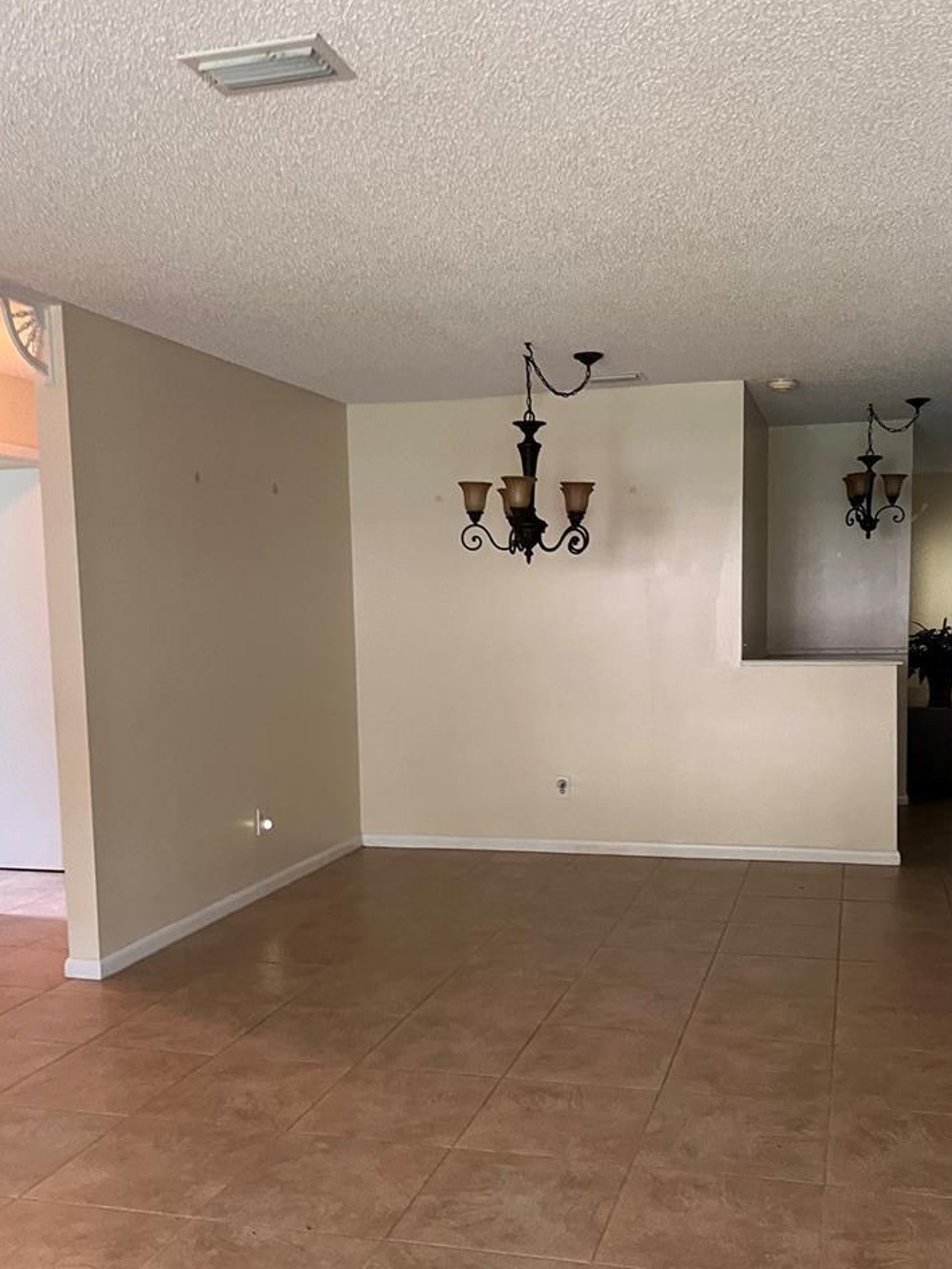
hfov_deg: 42.9
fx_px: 1210
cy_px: 743
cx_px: 517
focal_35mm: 33
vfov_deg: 55.1
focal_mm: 5.1
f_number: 1.6
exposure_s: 1/60
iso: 320
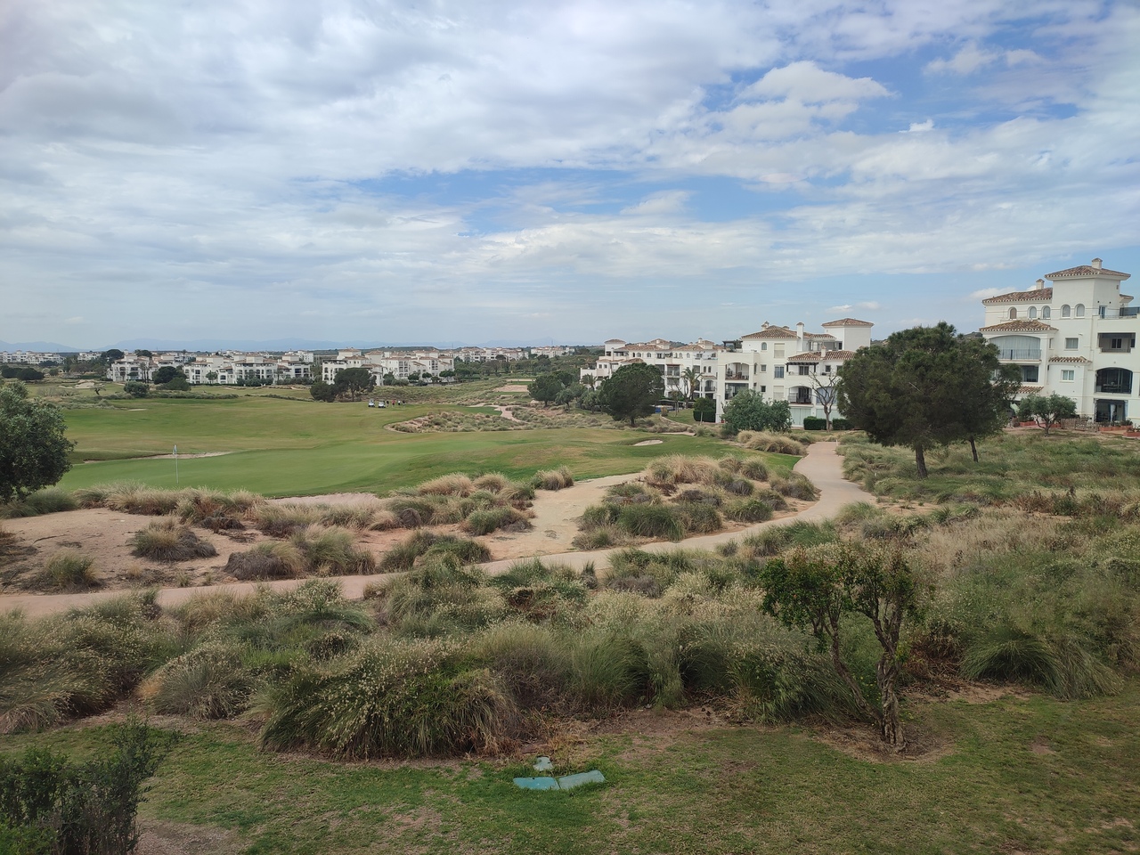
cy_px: 428
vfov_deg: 54.9
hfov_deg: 69.4
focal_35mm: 25
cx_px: 570
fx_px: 823
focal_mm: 6.04
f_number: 1.9
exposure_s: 1/561
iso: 50
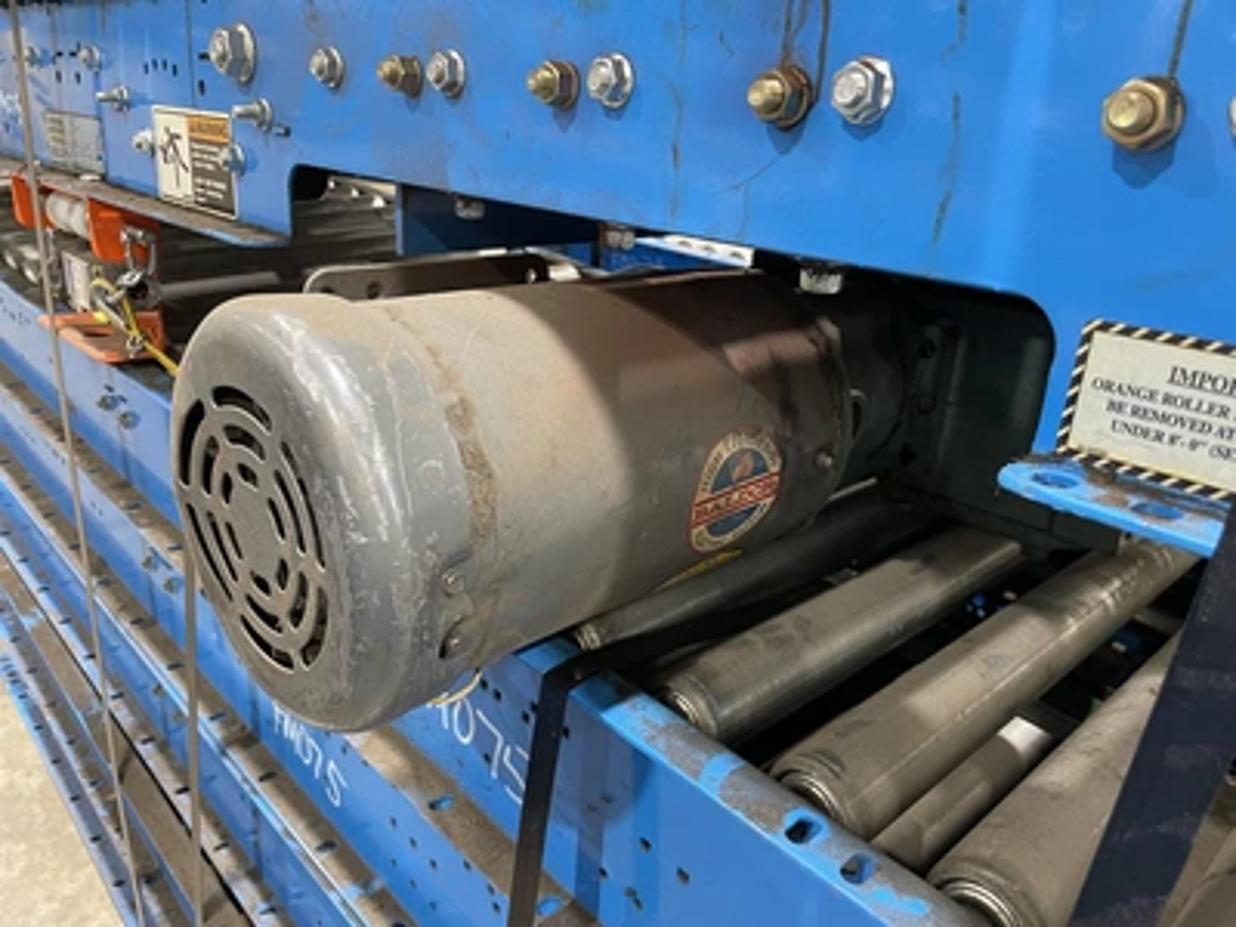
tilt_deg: -24.6
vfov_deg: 53.1
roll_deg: -5.4
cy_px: 464
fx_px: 928
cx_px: 618
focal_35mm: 26
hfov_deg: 67.3
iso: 200
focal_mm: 4.2
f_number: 1.6
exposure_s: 1/60
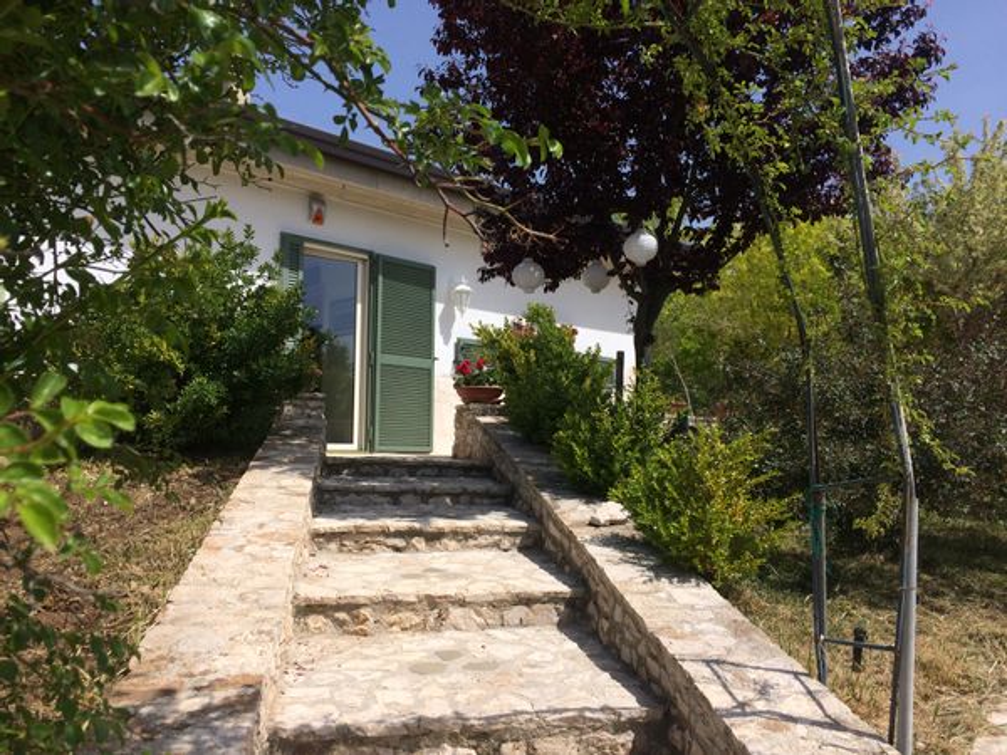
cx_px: 504
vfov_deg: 48.2
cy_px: 378
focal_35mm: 29
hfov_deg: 61.7
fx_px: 844
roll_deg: +0.4
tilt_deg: +4.6
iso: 32
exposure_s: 1/2933
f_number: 2.2
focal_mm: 4.15
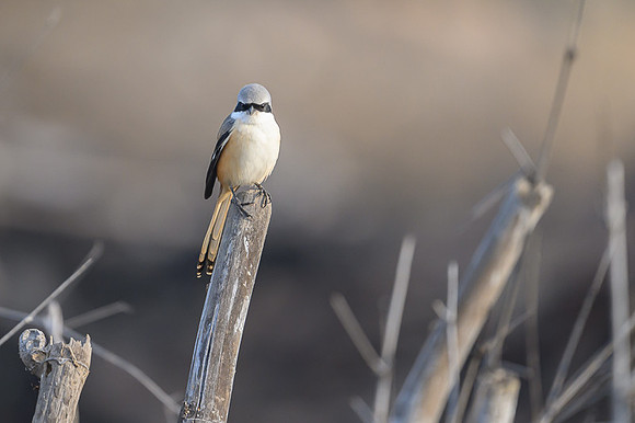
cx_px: 247
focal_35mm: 870
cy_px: 125
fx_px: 15332
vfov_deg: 1.6
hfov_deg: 2.4
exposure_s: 1/3200
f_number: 4
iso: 1600
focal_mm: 560
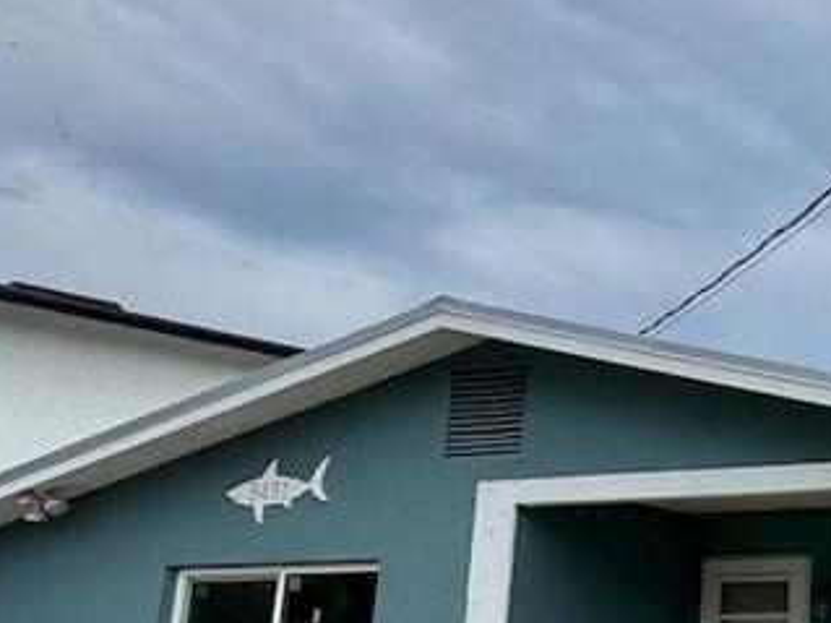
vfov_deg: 31.8
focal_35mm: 45
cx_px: 1055
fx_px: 1080
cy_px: 438
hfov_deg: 32.6
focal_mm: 2.22
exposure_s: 1/956
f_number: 2.2
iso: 40
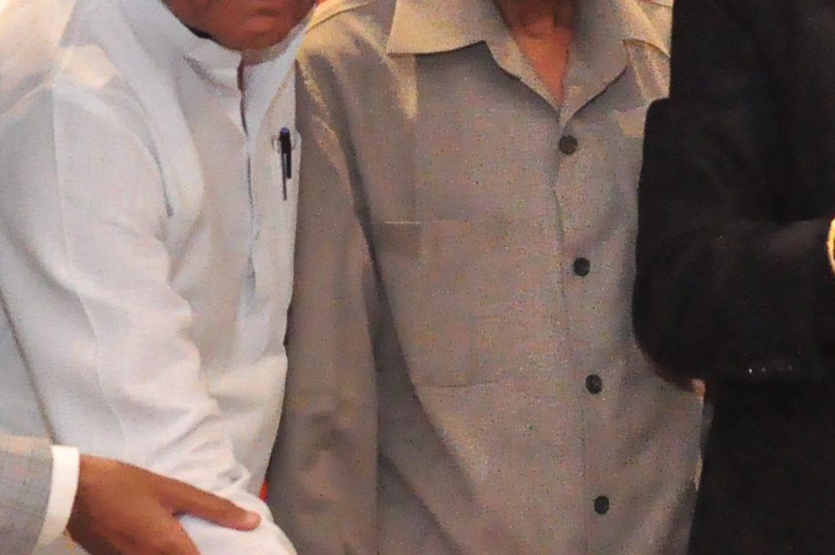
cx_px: 824
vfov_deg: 7.6
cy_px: 369
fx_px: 4170
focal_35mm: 180
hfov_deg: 11.3
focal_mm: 26
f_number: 5.6
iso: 3200
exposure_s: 1/100
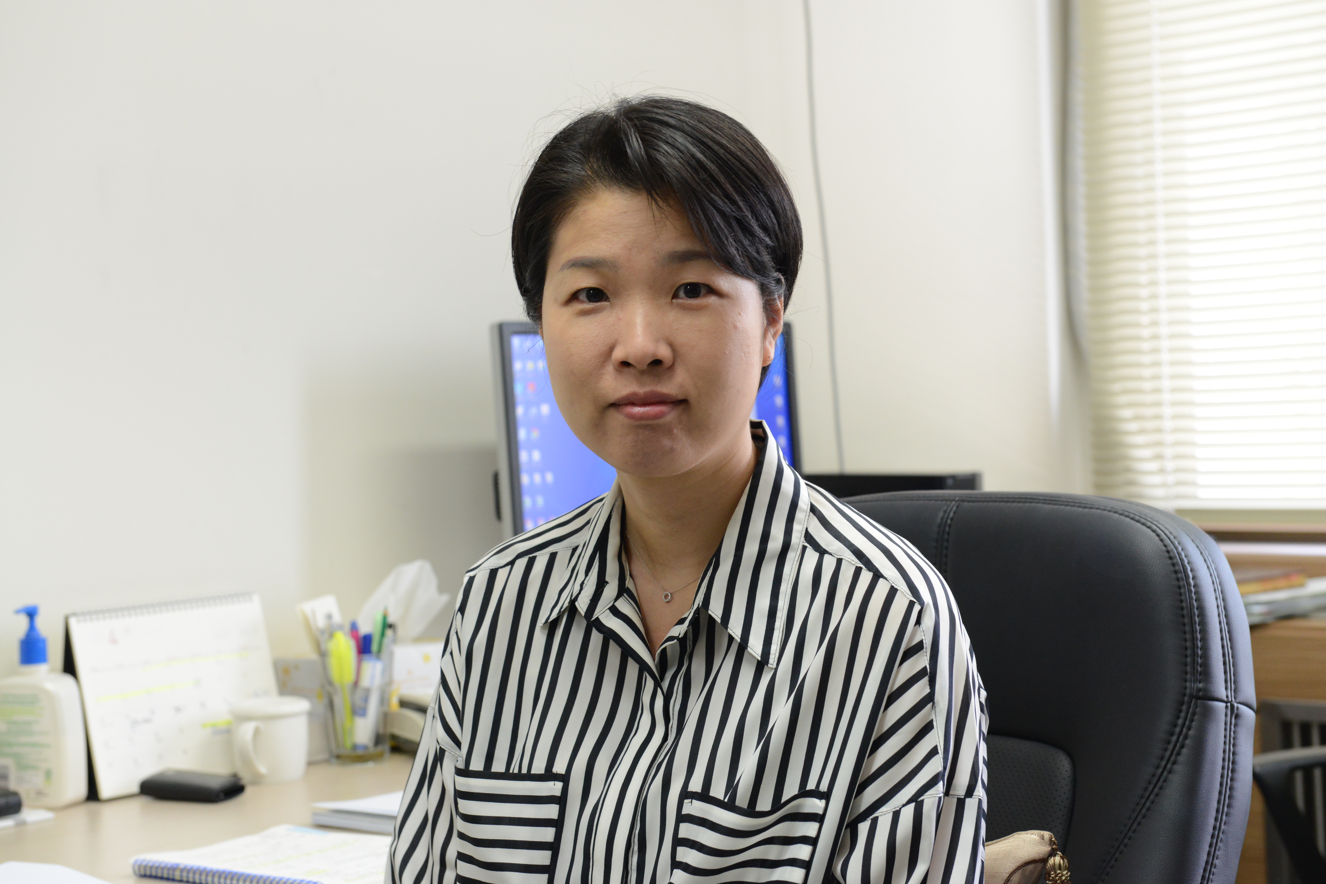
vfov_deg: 21.6
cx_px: 669
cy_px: 447
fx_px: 2320
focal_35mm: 63
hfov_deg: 31.9
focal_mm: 62
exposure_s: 1/60
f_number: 6.3
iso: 2000
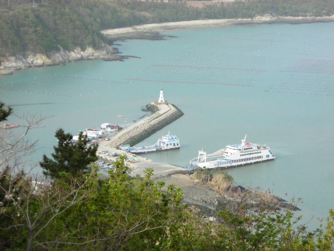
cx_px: 167
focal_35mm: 116
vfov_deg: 12.8
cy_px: 126
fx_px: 1119
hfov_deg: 17.0
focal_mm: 19.2
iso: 50
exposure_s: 1/179
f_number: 5.3
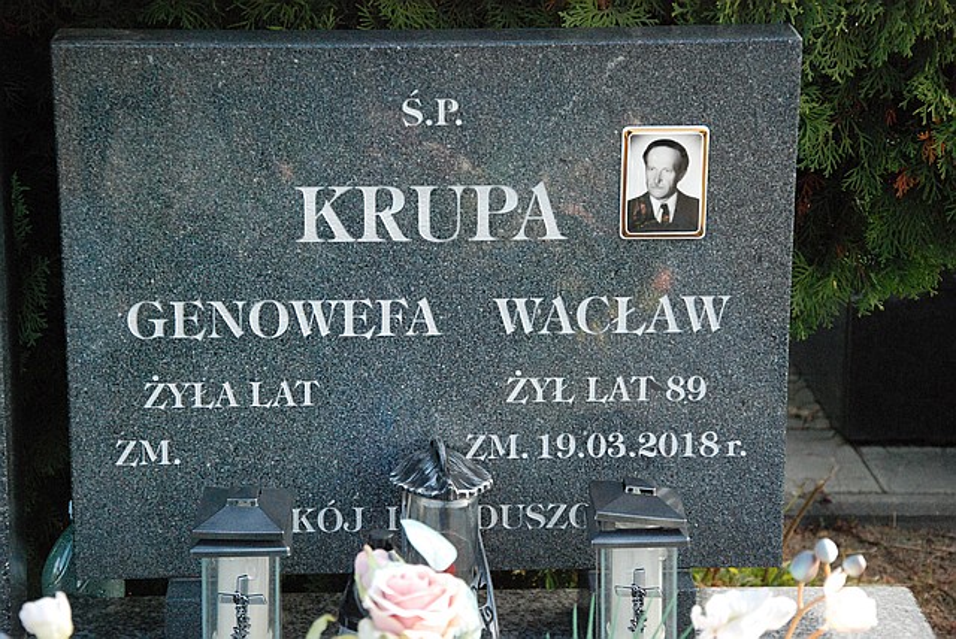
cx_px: 478
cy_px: 320
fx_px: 2631
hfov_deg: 20.6
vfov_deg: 13.9
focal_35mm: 99
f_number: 6.3
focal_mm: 66
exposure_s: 1/640
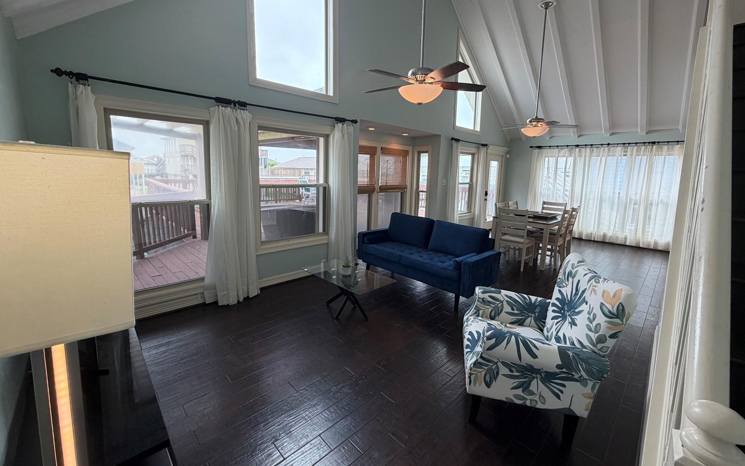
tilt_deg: -8.2
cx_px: 371
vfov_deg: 74.6
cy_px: 212
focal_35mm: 15
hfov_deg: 101.5
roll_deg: -2.0
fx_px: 305
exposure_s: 1/120
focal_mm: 2.22
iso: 100
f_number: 2.2
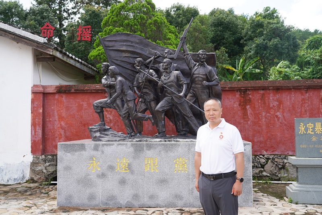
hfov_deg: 51.9
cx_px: 161
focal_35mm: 37
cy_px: 108
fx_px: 331
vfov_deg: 35.9
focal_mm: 37
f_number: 4.5
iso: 100
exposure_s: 1/320
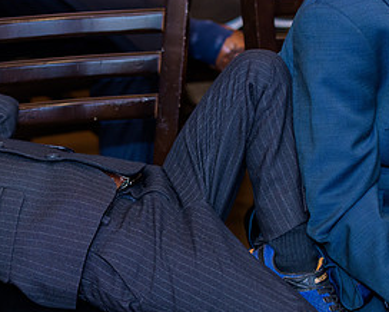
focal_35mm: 140
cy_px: 167
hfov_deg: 13.7
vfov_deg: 11.0
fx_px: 1613
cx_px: 56
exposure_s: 1/125
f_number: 3.2
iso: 1600
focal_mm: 70
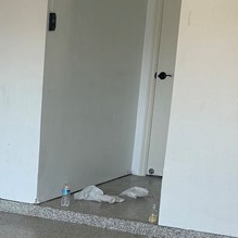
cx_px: -48
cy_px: 270
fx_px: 770
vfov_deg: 16.9
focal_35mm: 99
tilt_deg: -16.2
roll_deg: +0.9
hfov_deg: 16.8
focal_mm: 6.76
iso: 100
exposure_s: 1/443
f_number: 1.78
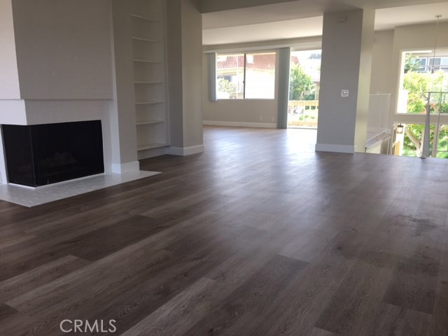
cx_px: 224
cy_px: 168
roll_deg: -0.9
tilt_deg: -10.5
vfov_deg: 48.2
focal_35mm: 29
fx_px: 375
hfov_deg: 61.7
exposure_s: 1/100
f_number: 2.2
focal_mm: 4.15
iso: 32
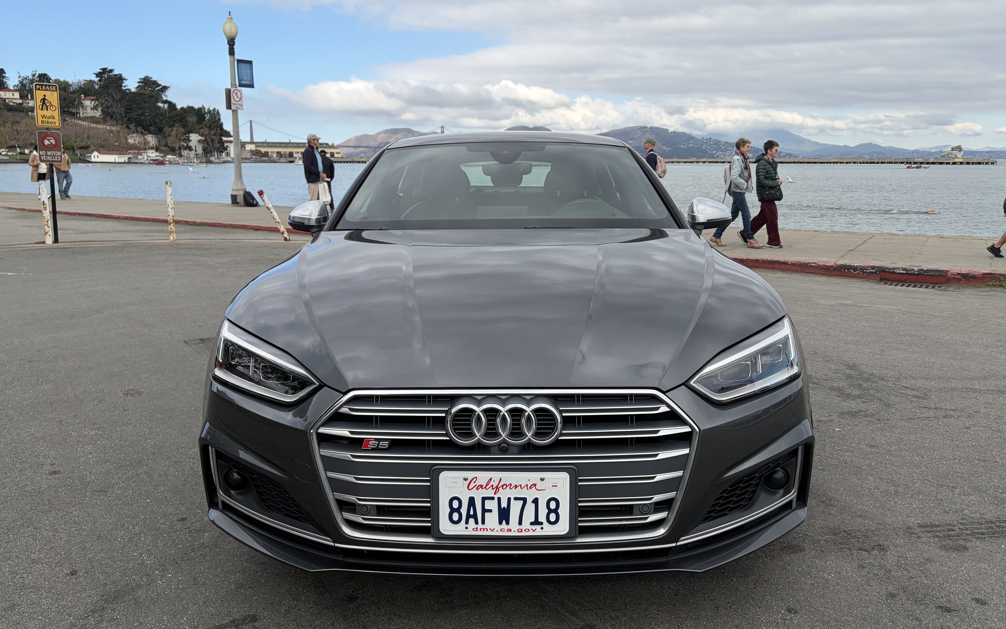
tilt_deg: -10.5
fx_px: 768
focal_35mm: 28
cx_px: 501
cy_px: 314
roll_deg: -0.6
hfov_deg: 66.5
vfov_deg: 44.5
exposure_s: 1/2075
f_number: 1.6
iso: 50
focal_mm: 5.96
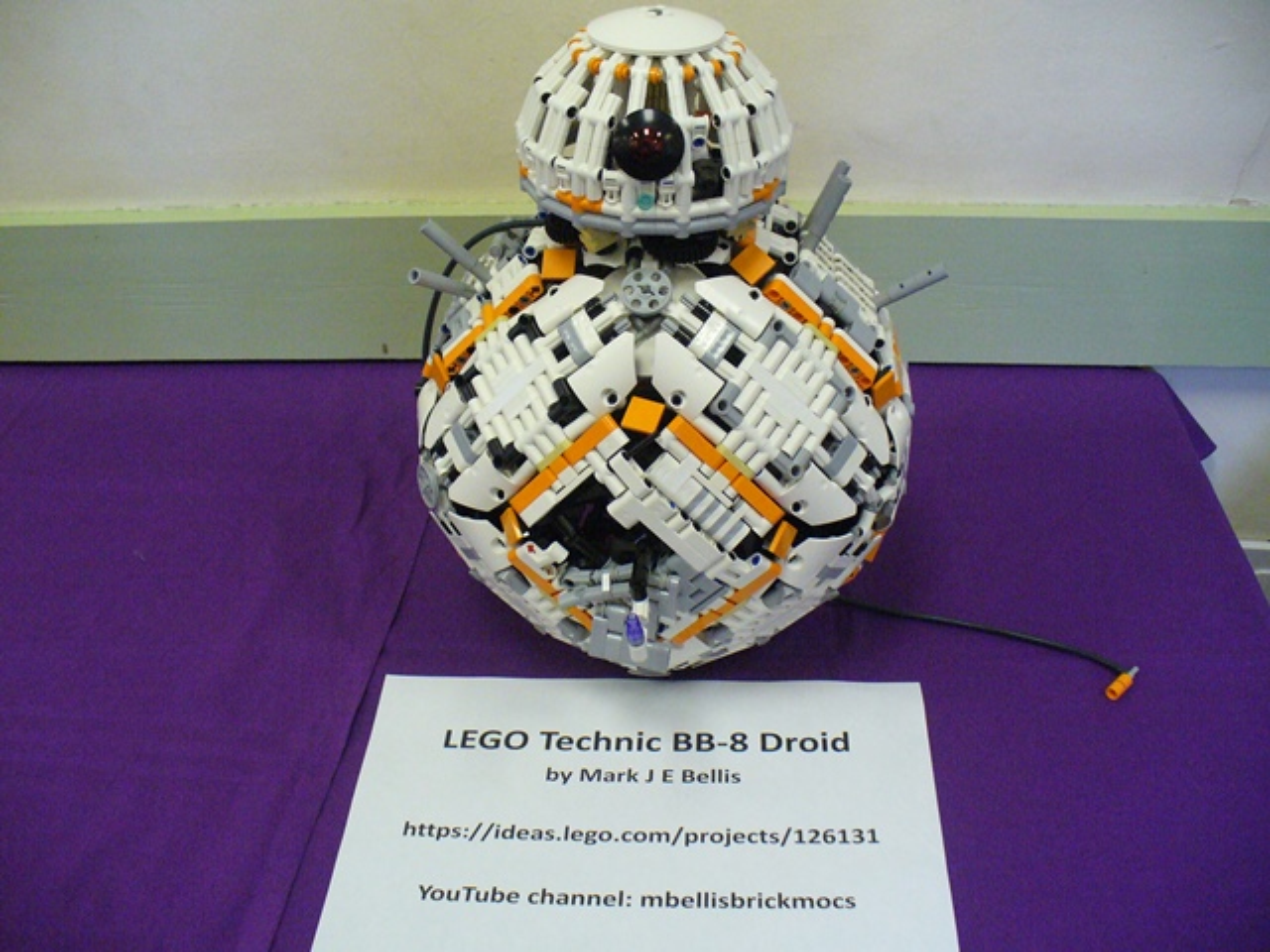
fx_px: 1357
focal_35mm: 37
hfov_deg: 50.1
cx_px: 635
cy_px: 476
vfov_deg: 38.7
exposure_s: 1/50
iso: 400
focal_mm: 6.1
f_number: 2.8
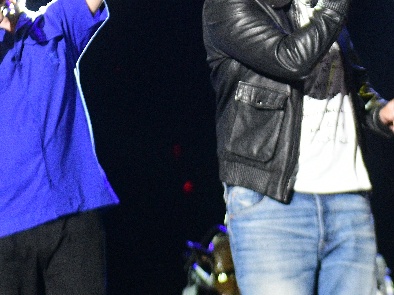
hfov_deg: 8.2
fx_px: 2743
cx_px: 298
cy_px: 7
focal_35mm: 241
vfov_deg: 6.1
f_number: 2.8
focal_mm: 66
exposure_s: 1/250
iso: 2500
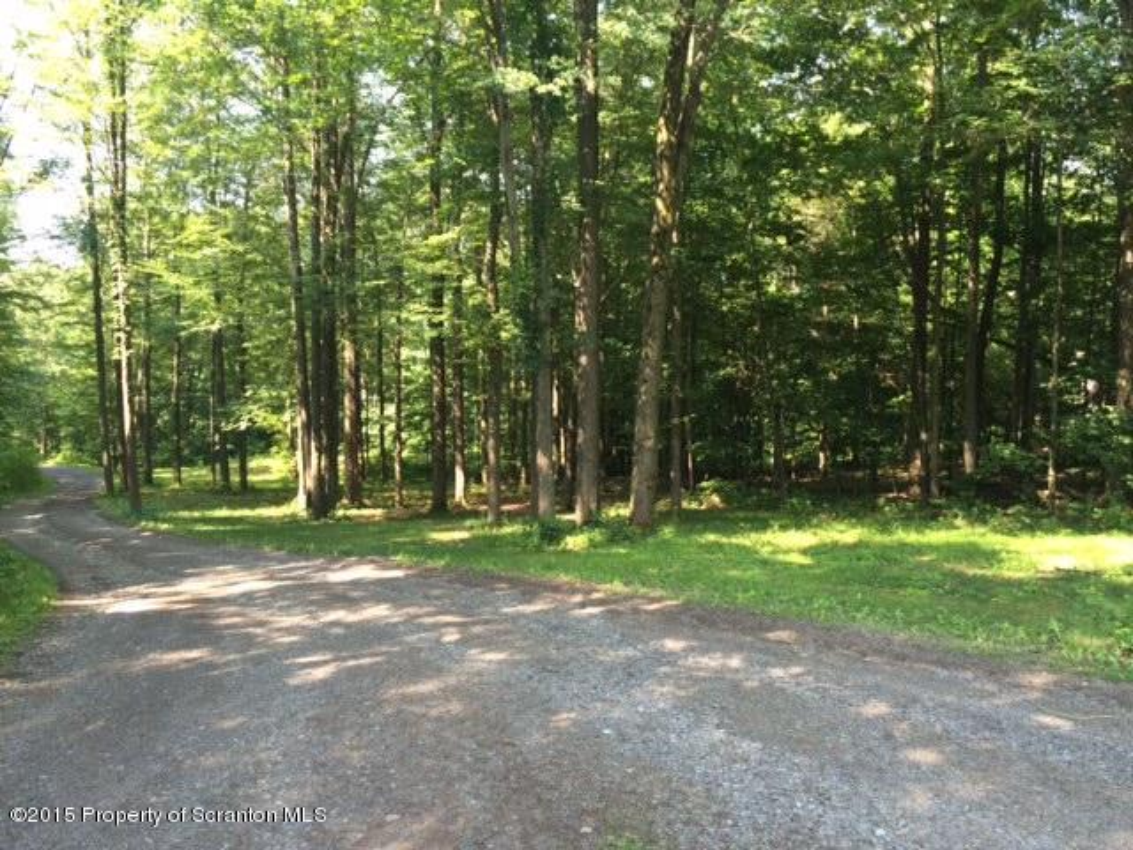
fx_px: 982
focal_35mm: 30
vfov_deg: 46.8
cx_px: 566
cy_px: 425
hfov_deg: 60.0
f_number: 2.2
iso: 50
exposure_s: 1/120
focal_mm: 4.12
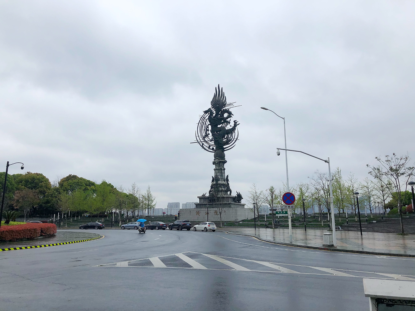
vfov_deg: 49.7
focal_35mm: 28
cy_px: 156
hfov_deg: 63.4
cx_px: 208
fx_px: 336
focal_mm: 3.99
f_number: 1.8
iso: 20
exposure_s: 1/1000
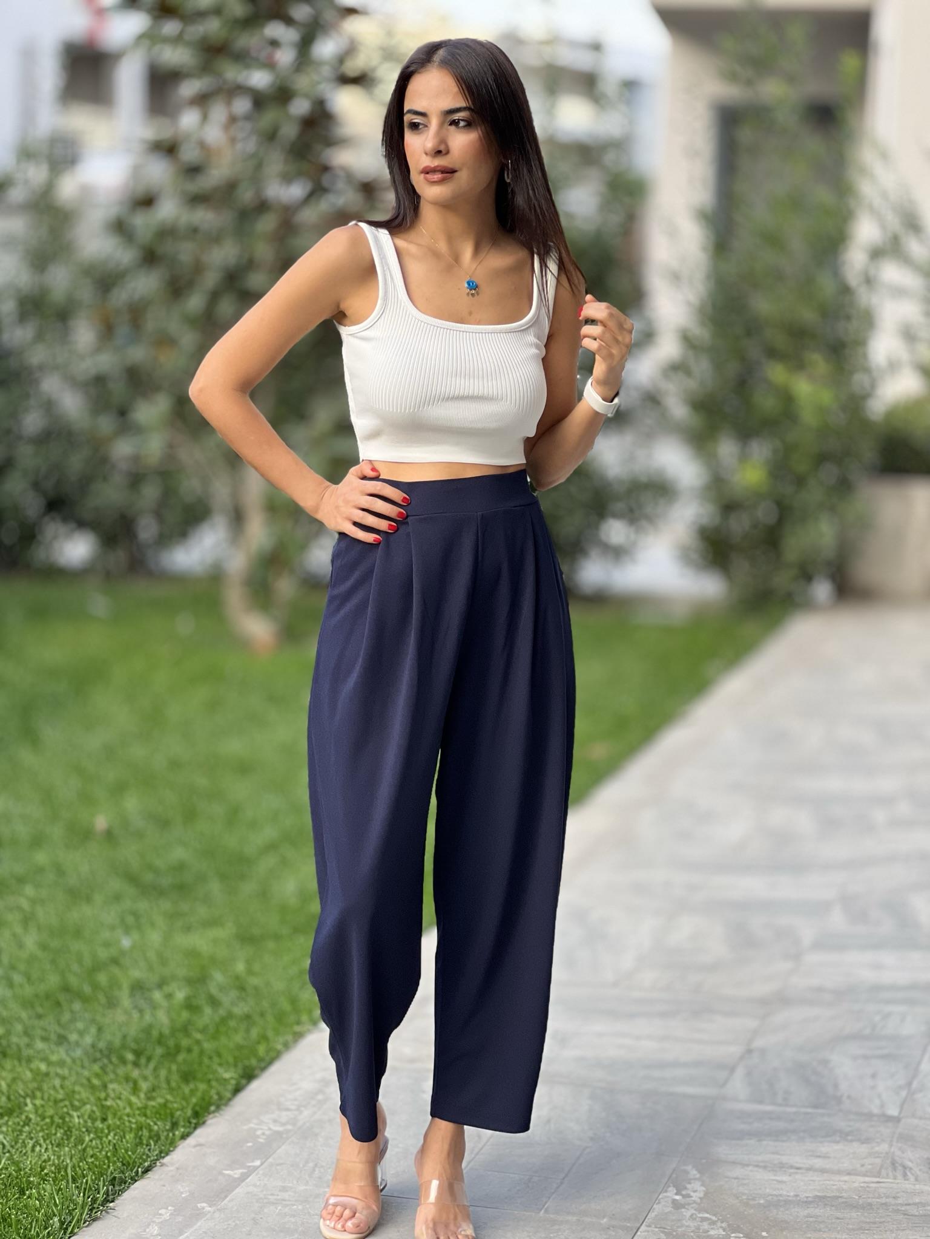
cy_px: 620
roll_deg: -0.1
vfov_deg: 25.3
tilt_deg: -7.2
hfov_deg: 19.1
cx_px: 465
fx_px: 2758
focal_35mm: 77
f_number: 2.8
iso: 125
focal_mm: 9
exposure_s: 1/121
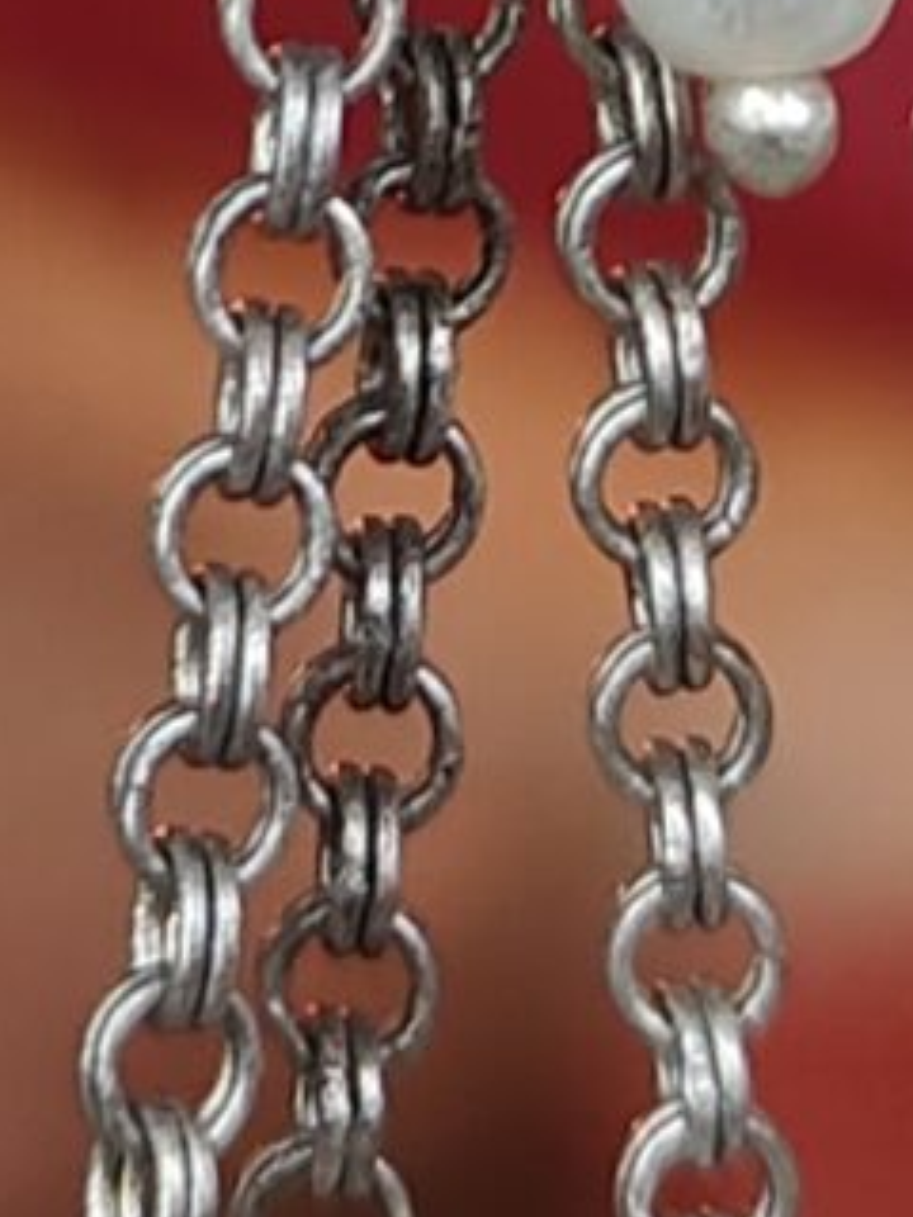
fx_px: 9003
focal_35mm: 256
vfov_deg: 7.3
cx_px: -205
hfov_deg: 5.8
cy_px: -1567
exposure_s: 1/422
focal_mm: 5.59
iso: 1000
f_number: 1.8
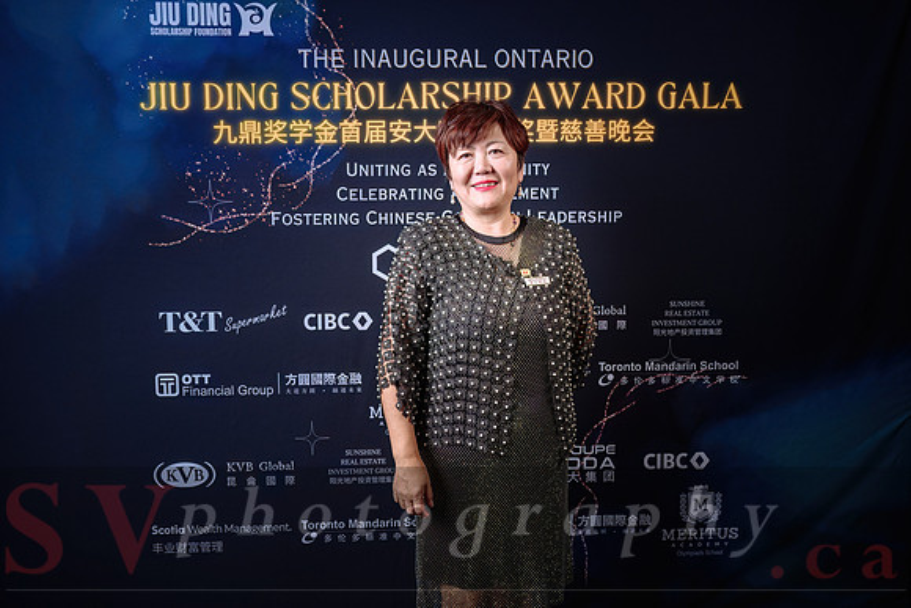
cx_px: 463
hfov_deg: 69.7
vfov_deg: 49.9
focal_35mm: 26
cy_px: 304
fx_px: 654
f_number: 5
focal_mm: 25
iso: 500
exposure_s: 1/160
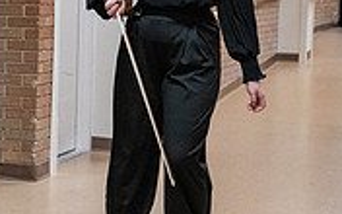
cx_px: -82
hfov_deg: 17.1
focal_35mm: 116
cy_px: 94
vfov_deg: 11.3
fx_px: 1081
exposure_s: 1/250
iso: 6400
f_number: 2.8
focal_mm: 34.5
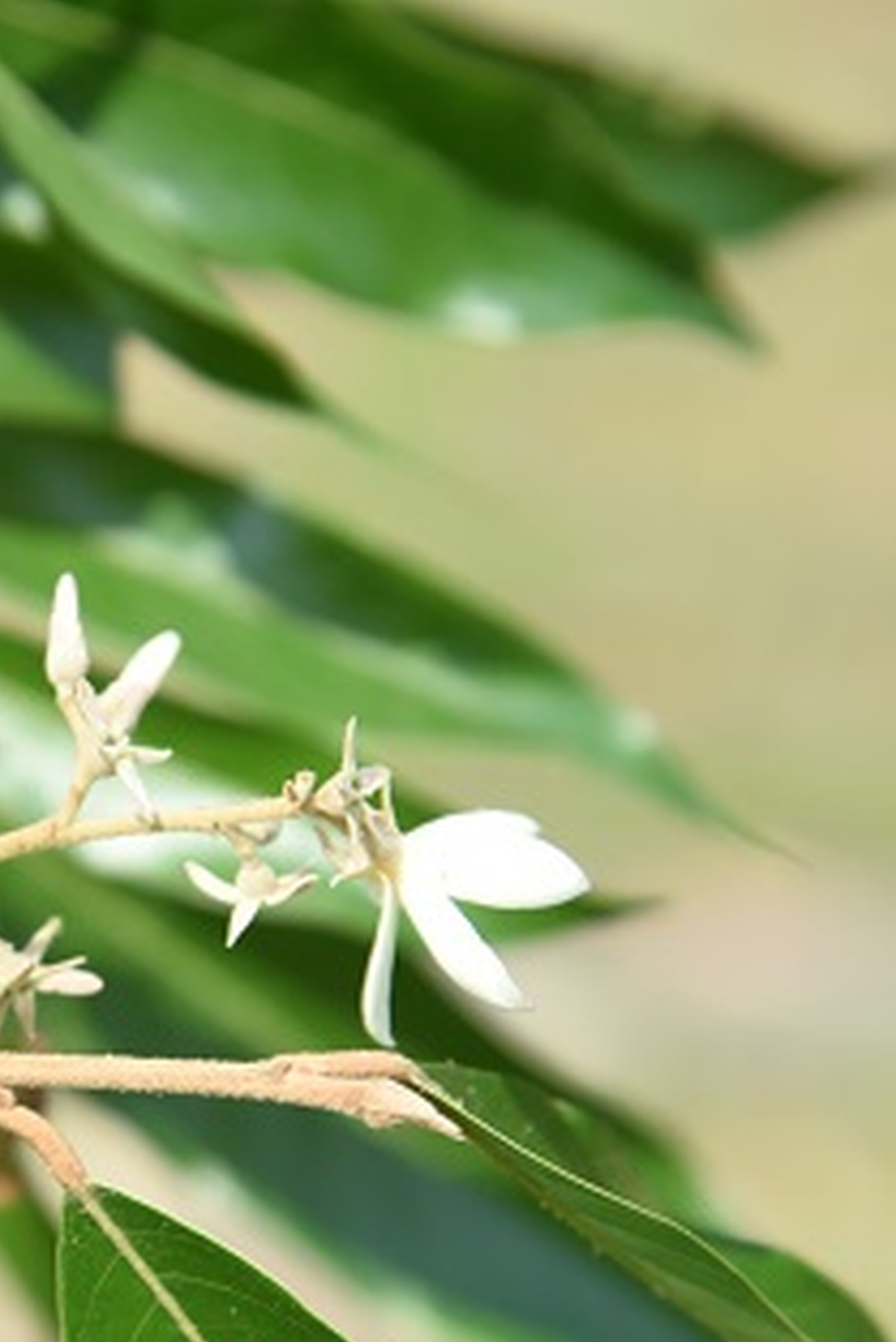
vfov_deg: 8.9
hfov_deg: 5.9
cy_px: 785
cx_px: -232
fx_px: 8577
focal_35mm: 230
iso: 1600
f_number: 5.6
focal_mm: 120
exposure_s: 1/4000
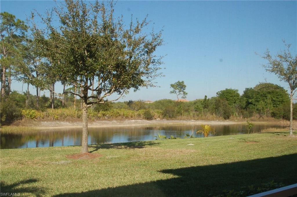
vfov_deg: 31.7
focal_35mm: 42
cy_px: 98
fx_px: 346
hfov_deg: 46.5
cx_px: 148
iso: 200
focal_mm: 28
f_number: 8
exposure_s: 1/250
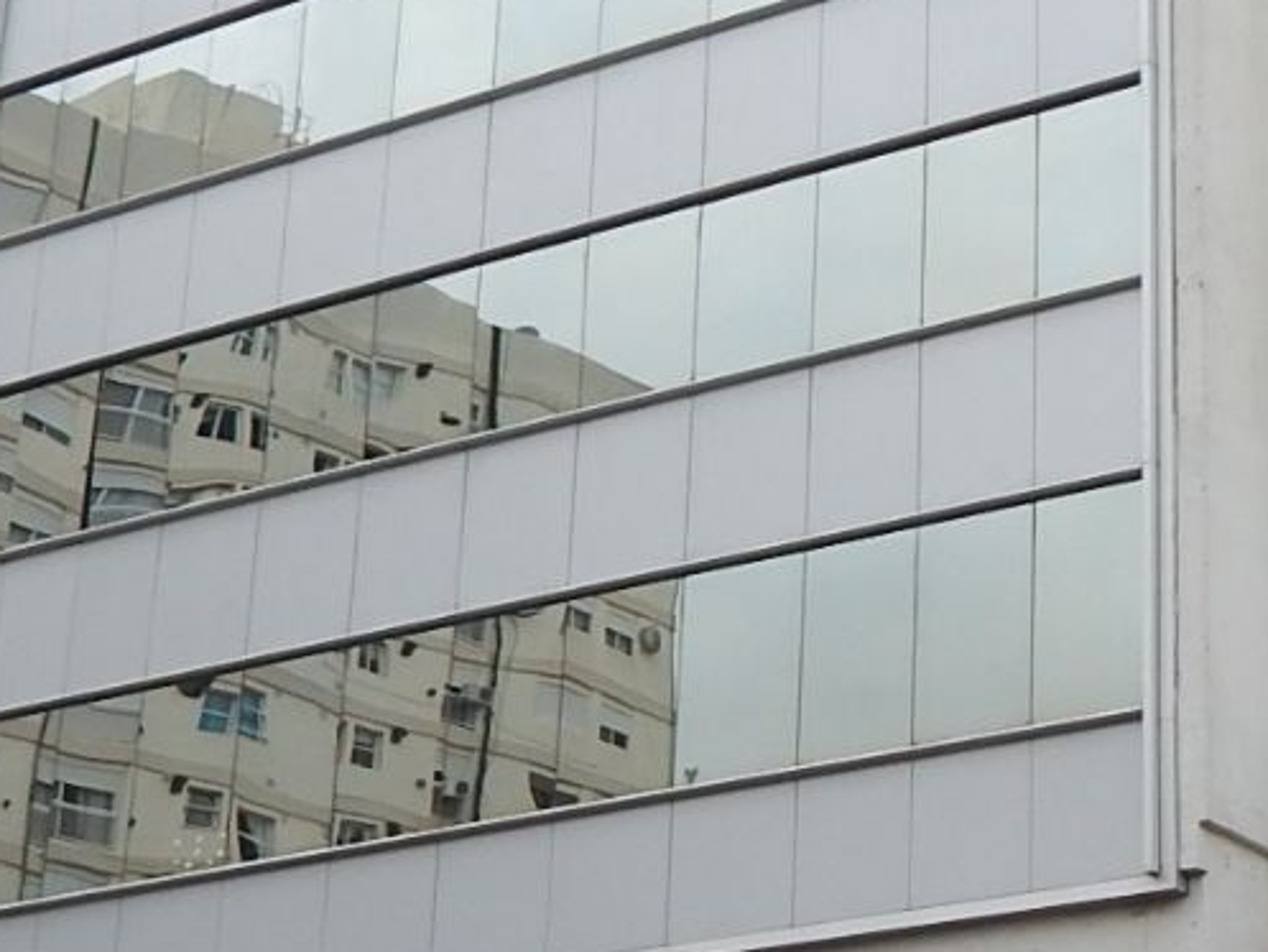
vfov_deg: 17.4
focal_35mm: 85
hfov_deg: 22.3
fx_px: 3114
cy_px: 574
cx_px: 1189
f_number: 3
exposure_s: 1/500
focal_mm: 4
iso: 125
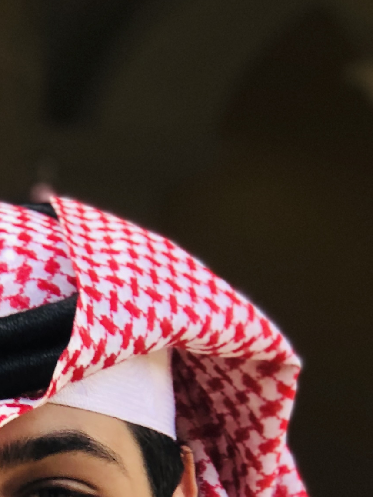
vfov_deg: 9.8
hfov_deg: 7.4
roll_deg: +1.2
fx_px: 2886
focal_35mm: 201
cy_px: 504
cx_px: -27
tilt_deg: -2.3
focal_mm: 6.6
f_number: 2.8
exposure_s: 1/60
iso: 32
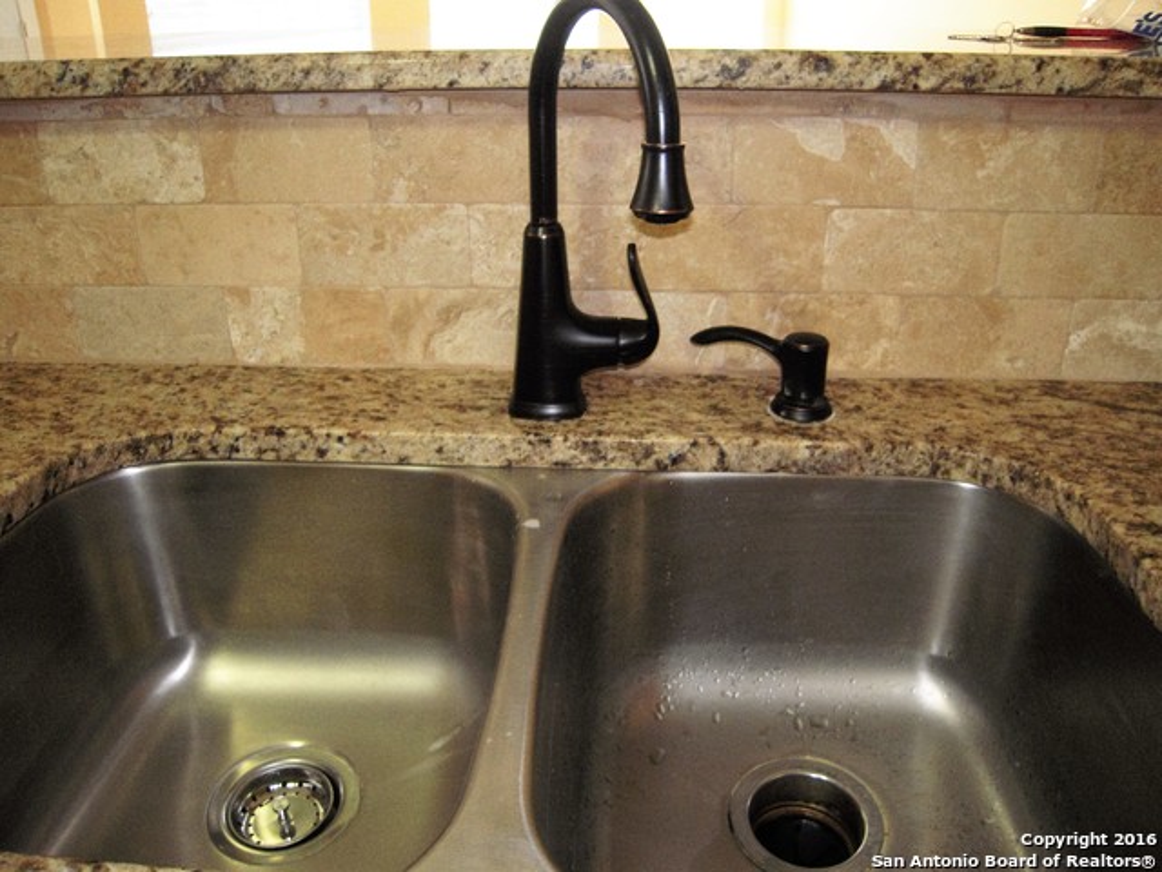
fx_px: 940
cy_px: 436
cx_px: 581
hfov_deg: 63.4
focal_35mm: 28
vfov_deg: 49.7
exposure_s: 1/25
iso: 125
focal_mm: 5
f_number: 2.7
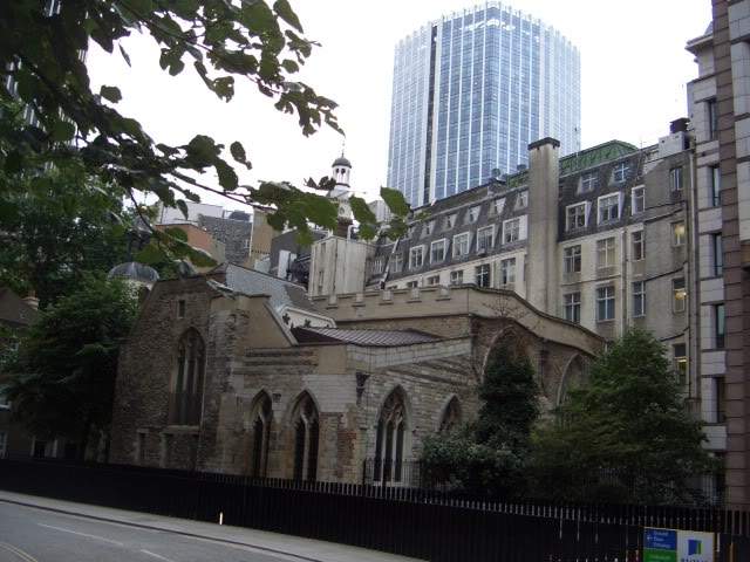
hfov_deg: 47.9
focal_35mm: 39
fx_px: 845
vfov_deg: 36.8
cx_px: 375
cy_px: 281
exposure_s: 1/80
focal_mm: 8
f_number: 2.8
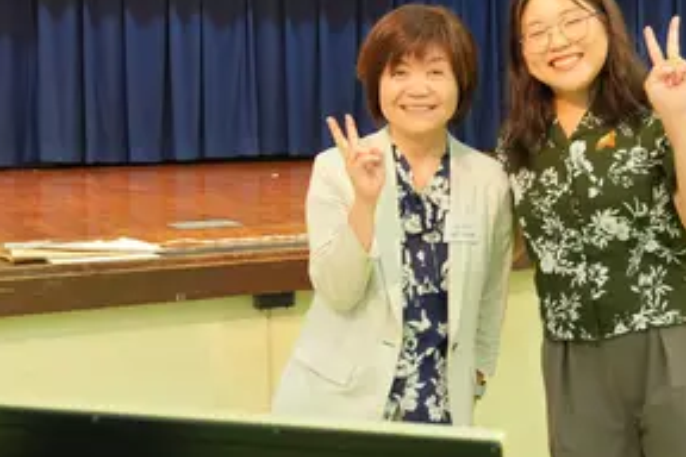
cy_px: 106
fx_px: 1141
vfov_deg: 22.4
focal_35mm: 60
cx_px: 495
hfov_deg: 33.0
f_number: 5.6
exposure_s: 1/40
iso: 1250
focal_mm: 23
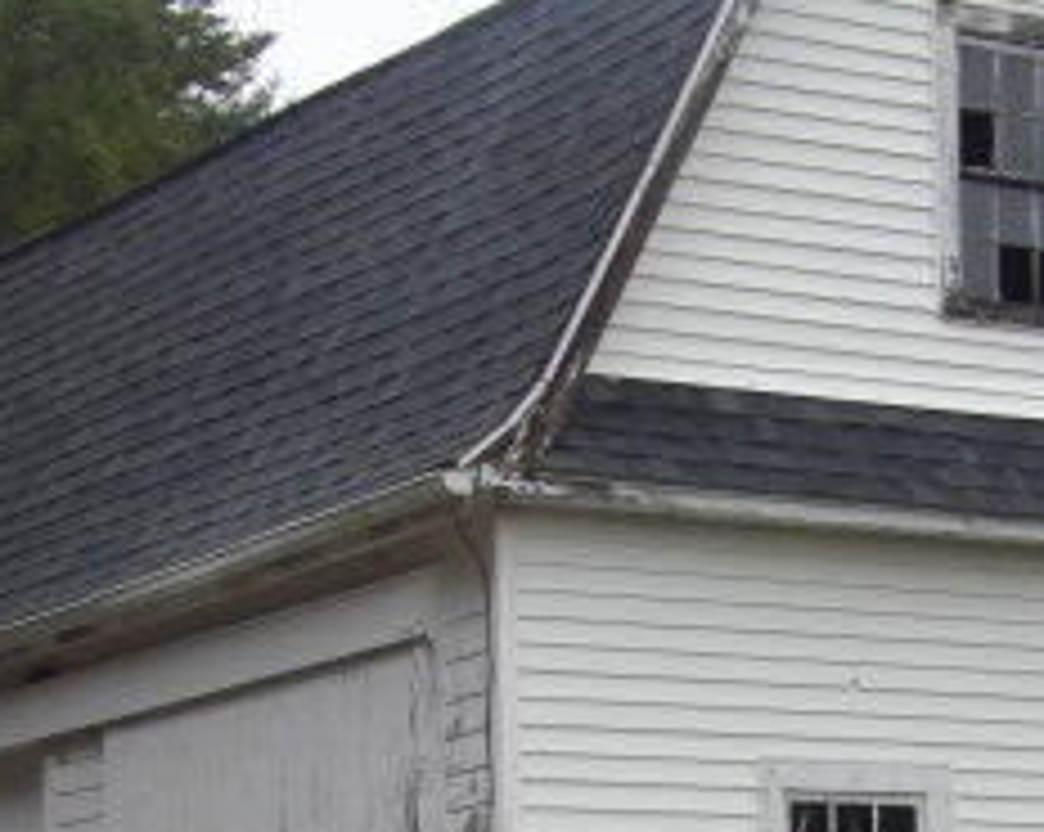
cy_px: 828
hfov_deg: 15.5
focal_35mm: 124
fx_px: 3827
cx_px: 734
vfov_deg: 12.3
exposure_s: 1/60
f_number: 3.3
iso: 237
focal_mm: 8.2
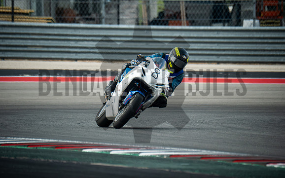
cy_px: 83
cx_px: 142
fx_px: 4768
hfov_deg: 3.4
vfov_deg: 2.1
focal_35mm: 614
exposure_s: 1/1000
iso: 1600
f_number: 5.6
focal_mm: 400
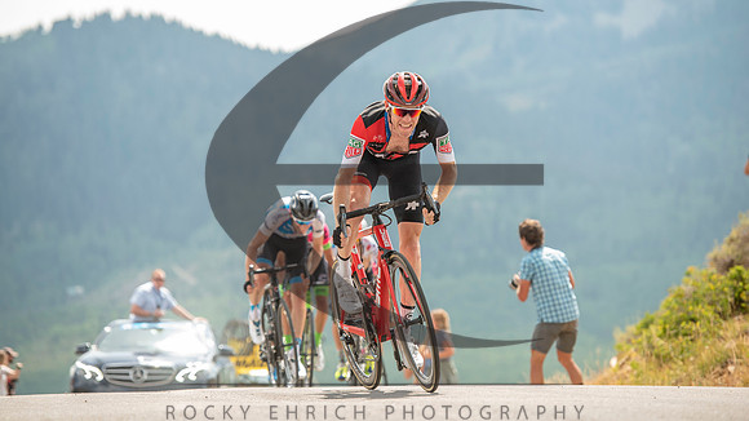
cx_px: 374
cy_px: 171
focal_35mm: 173
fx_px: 3433
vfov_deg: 7.0
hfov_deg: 12.5
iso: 400
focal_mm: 165
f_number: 4
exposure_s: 1/1000
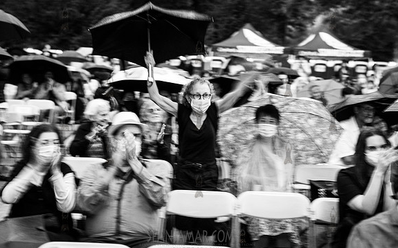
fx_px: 781
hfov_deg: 28.6
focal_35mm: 72
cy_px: 118
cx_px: 199
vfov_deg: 18.1
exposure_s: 1/13
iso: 3200
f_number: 4.5
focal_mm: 70
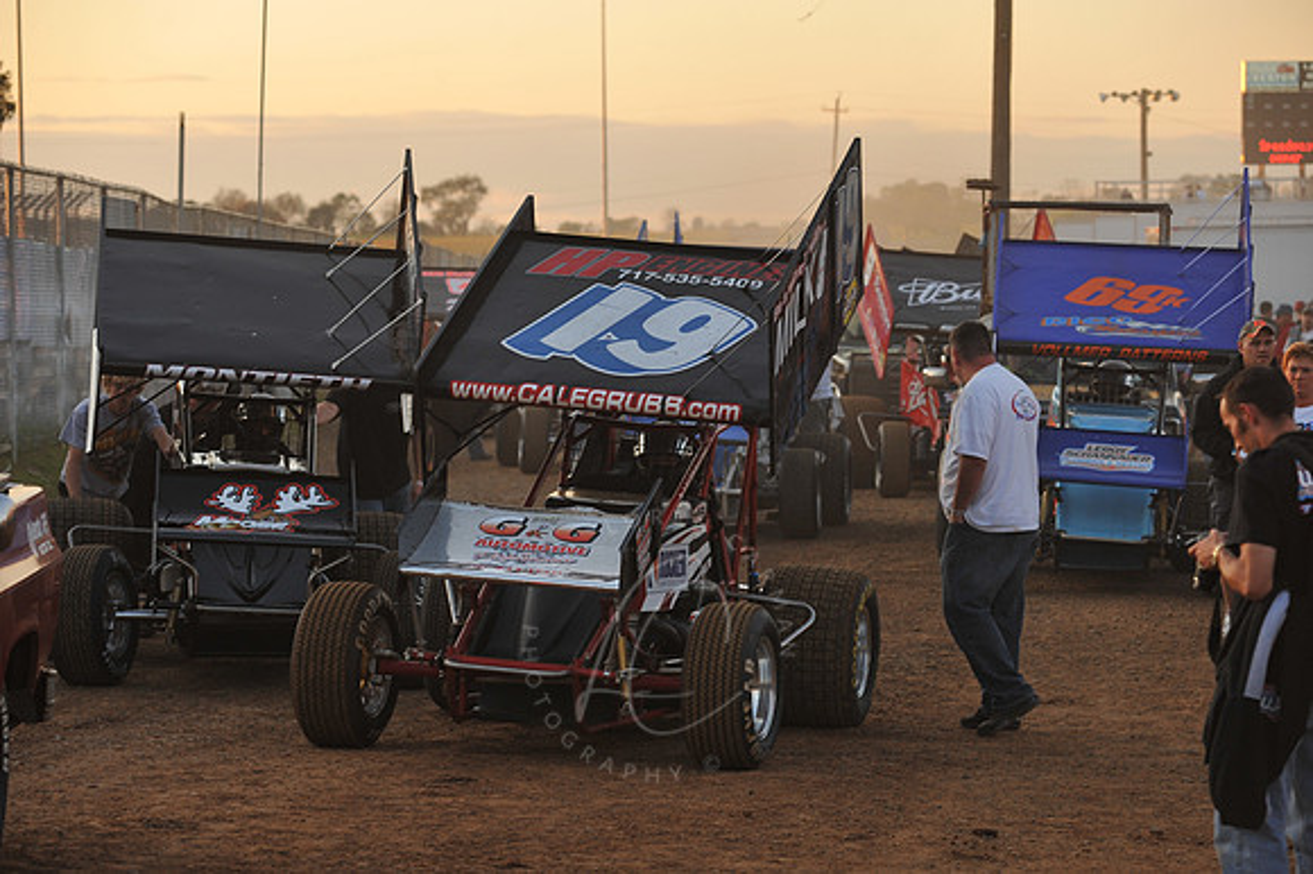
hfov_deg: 15.2
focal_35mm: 135
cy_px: 437
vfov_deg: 10.1
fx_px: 4921
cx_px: 656
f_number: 6.3
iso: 500
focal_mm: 135
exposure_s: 1/250
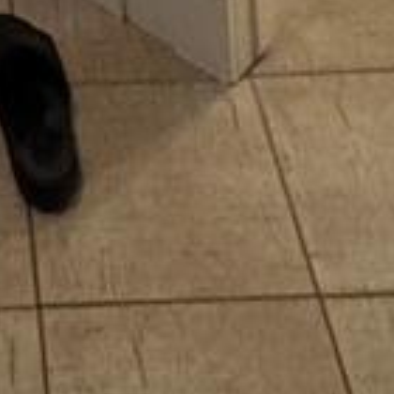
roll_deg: +4.8
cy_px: -864
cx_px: -138
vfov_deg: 10.3
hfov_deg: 15.5
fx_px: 1365
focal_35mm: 106
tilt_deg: -5.3
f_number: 2.2
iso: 500
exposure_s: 1/60
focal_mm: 2.22
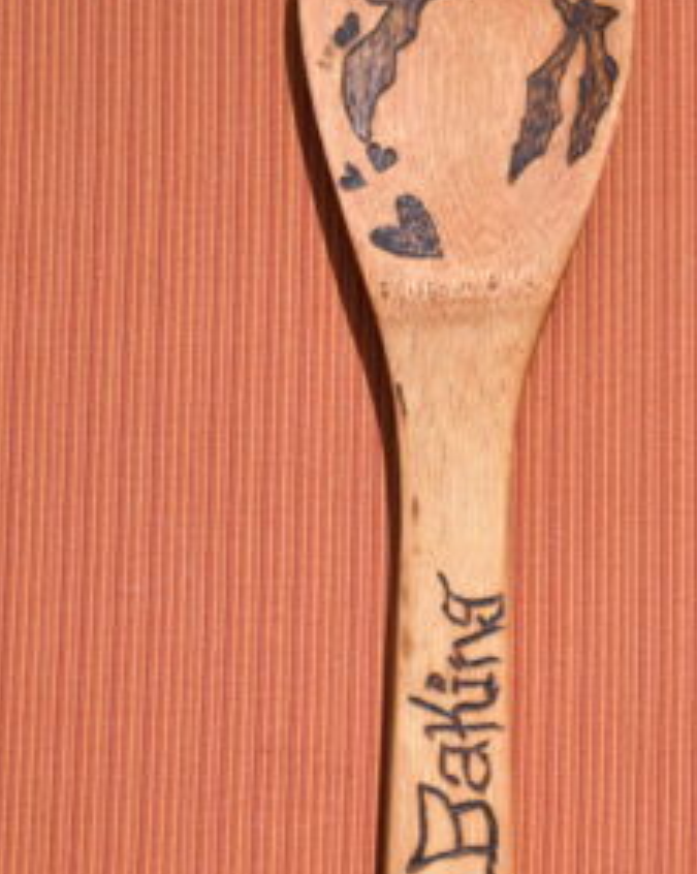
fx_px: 2944
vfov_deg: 16.8
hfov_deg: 13.5
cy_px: 614
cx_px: 499
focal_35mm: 114
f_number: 5
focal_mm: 38
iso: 200
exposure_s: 1/1600
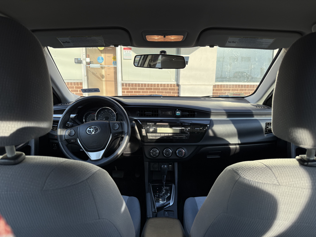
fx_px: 219
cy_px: 118
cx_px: 158
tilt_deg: -10.9
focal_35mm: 24
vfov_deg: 56.8
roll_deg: +0.1
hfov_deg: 71.6
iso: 100
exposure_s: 1/735
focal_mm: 6.76
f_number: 1.78
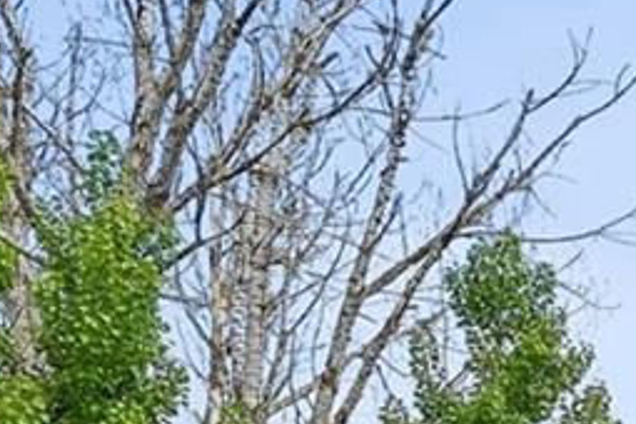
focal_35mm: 97
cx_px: 1639
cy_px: 818
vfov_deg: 12.6
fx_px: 1716
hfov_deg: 13.4
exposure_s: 1/500
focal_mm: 15.5
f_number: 10
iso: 400
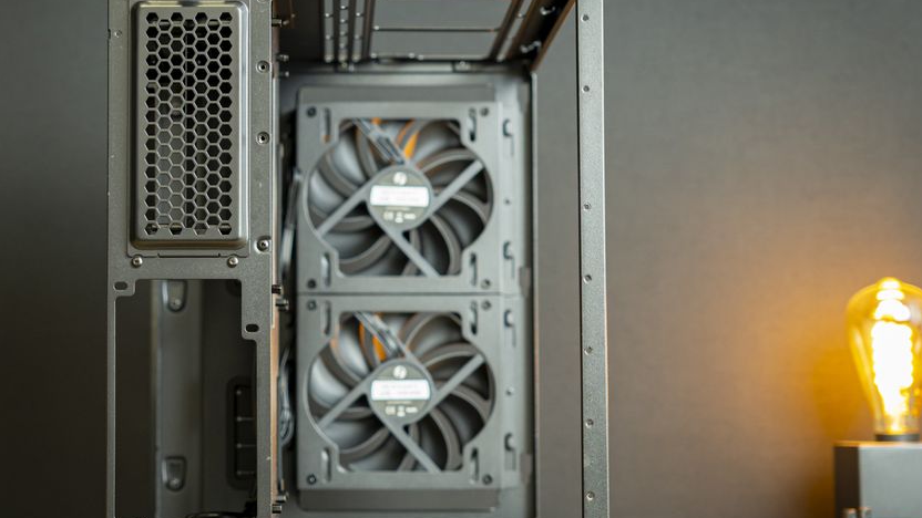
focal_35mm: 93
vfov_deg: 13.0
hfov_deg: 22.8
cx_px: 308
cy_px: 261
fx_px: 2274
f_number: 2.8
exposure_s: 1/20
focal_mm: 41
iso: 500
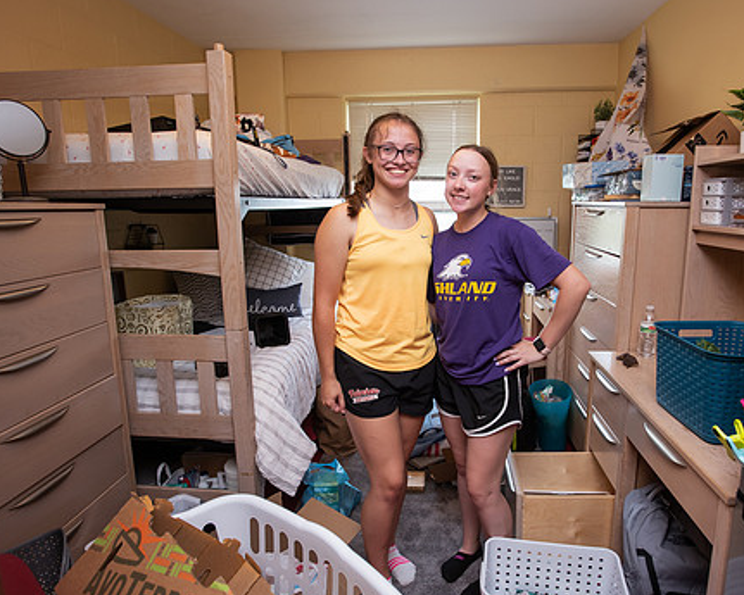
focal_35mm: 24
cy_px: 315
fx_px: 529
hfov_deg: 70.1
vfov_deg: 58.7
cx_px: 409
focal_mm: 19
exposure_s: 1/100
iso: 1000
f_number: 5
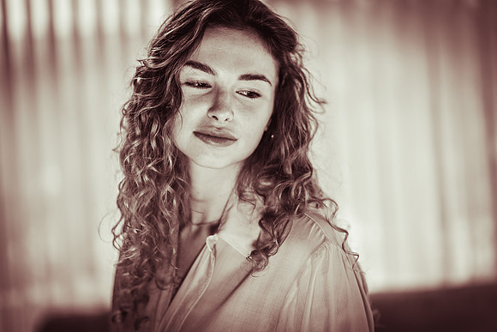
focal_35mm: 85
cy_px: 166
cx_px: 248
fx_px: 1174
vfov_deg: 16.1
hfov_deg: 23.9
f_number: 1.8
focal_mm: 85
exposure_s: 1/200
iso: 400
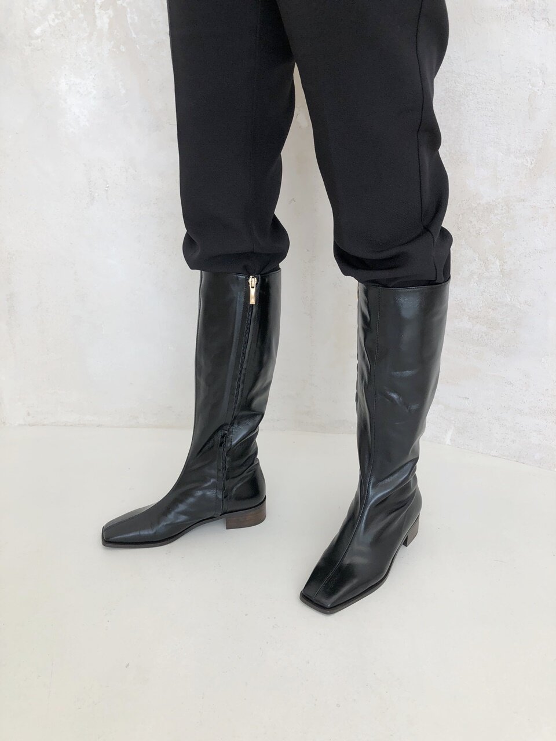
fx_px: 600
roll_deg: +0.3
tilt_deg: -21.1
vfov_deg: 63.4
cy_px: 370
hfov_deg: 49.7
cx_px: 278
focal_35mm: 28
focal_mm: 3.99
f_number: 1.8
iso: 50
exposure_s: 1/120
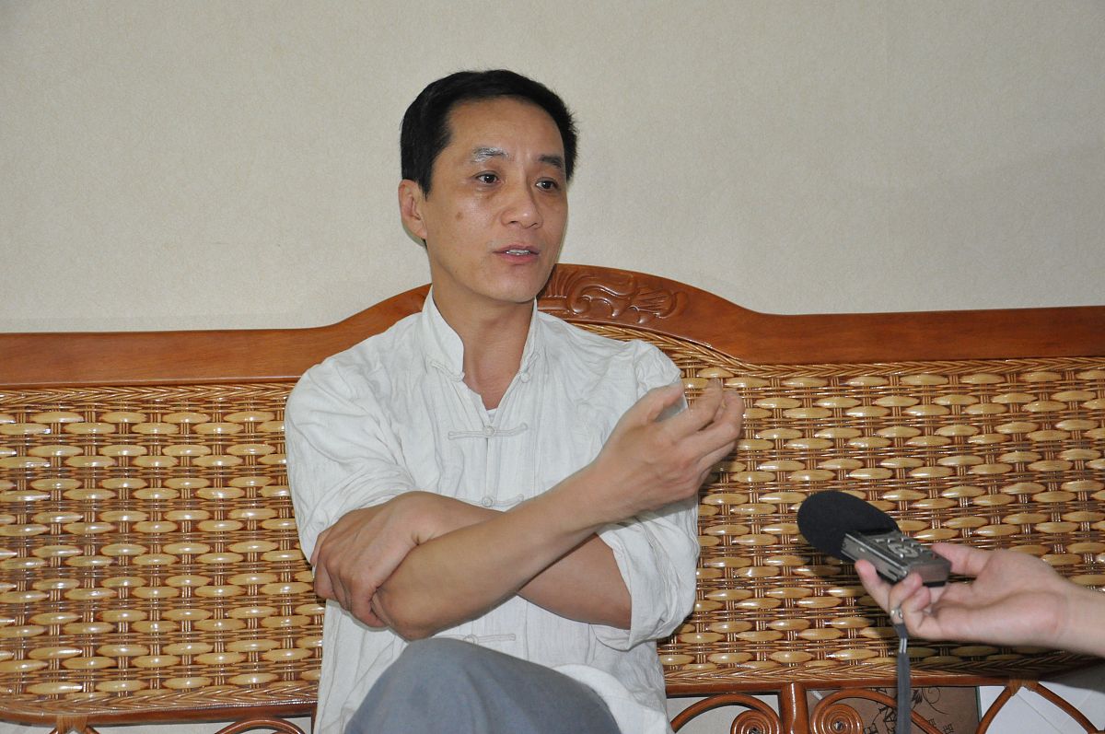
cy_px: 367
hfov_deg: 31.9
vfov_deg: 21.5
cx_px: 552
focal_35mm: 63
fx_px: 1931
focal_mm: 42
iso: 2000
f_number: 5
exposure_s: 1/60
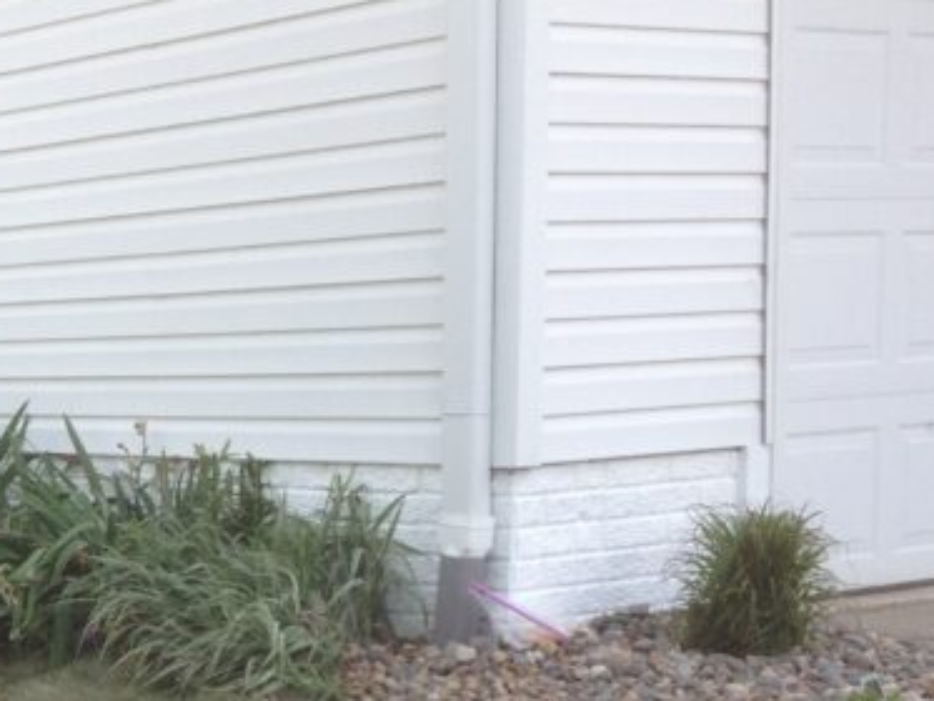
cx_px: -153
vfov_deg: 15.1
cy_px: 744
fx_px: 2591
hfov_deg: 19.4
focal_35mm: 96
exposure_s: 1/600
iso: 64
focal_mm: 4.28
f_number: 2.4
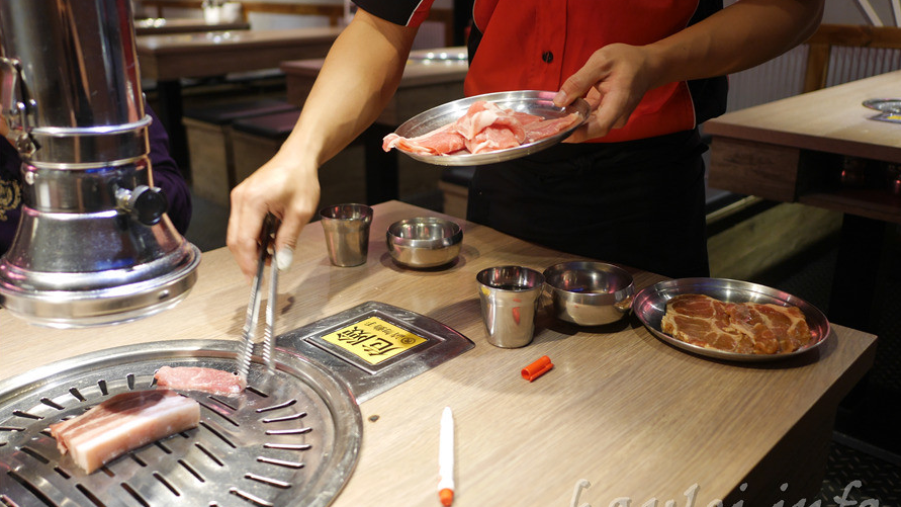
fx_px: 788
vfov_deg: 35.6
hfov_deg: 59.5
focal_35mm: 33
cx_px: 452
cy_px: 237
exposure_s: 1/60
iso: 320
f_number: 1.7
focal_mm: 15
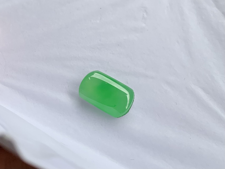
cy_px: 84
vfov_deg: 53.1
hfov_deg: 67.3
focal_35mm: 26
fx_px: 169
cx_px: 112
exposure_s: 1/616
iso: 25
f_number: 1.8
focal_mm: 4.25
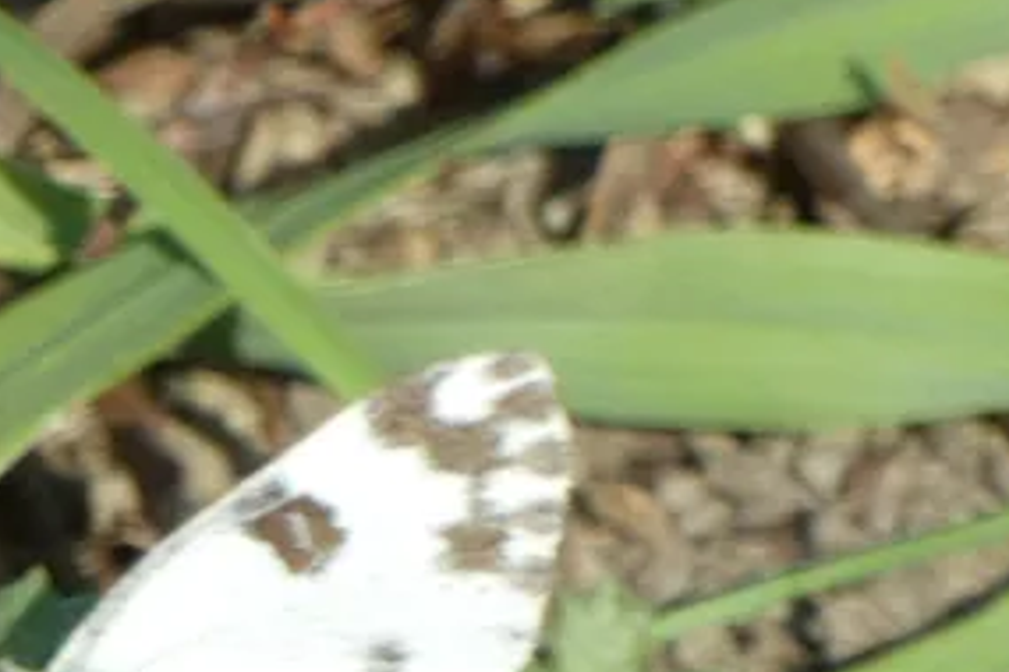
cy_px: 796
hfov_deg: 1.8
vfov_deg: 1.2
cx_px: 184
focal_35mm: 1167
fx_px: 32706
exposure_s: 1/100
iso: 80
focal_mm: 89.5
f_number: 5.6
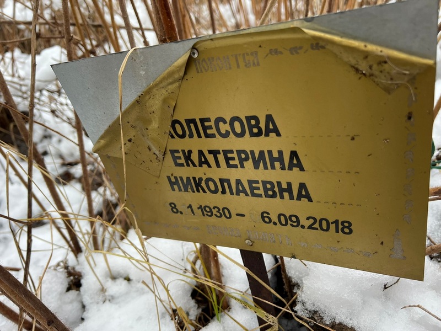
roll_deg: +4.3
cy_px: 166
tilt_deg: -32.9
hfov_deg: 67.3
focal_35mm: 26
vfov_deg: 53.1
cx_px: 220
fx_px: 331
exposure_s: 1/121
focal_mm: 5.7
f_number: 1.5
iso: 64
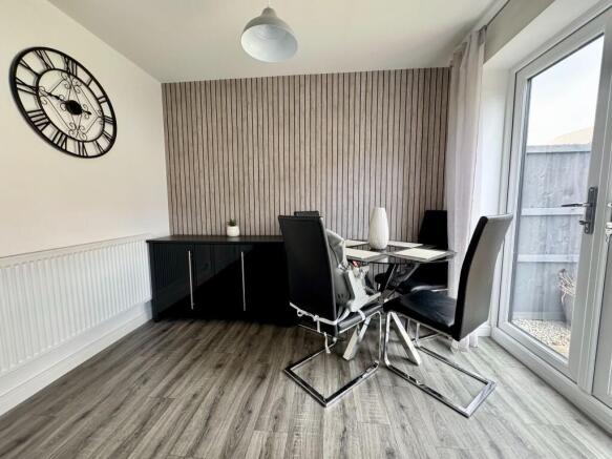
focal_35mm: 14
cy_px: 230
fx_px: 247
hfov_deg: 102.1
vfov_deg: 85.7
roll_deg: +0.6
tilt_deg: -5.6
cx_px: 306
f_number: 2.2
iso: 320
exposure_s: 1/99
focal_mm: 2.22
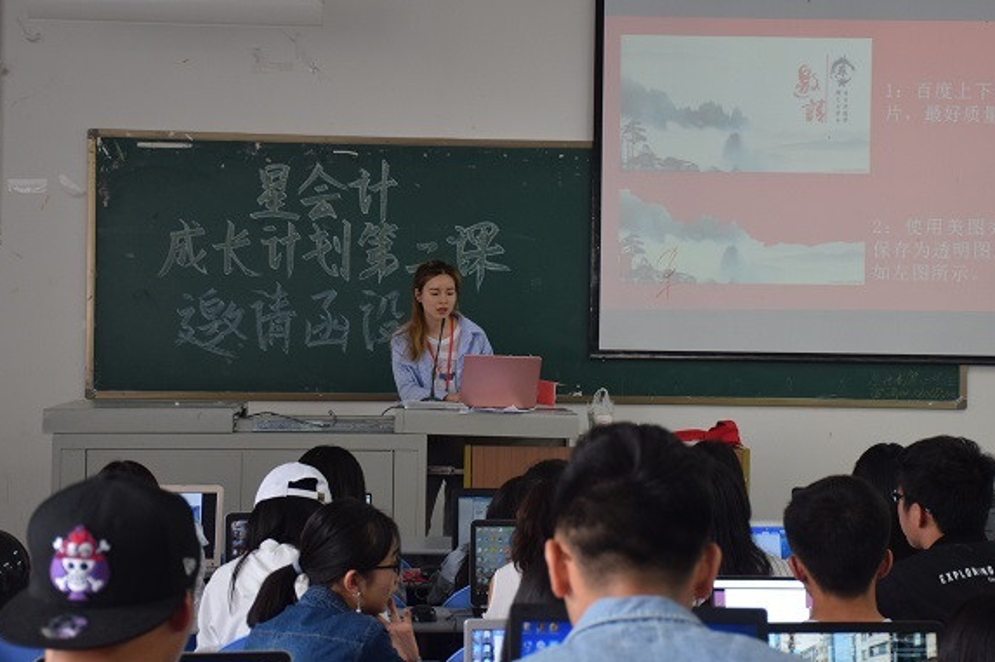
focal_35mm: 77
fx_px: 2126
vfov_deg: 17.7
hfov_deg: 26.3
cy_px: 295
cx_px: 557
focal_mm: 42
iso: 720
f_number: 4.5
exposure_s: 1/60
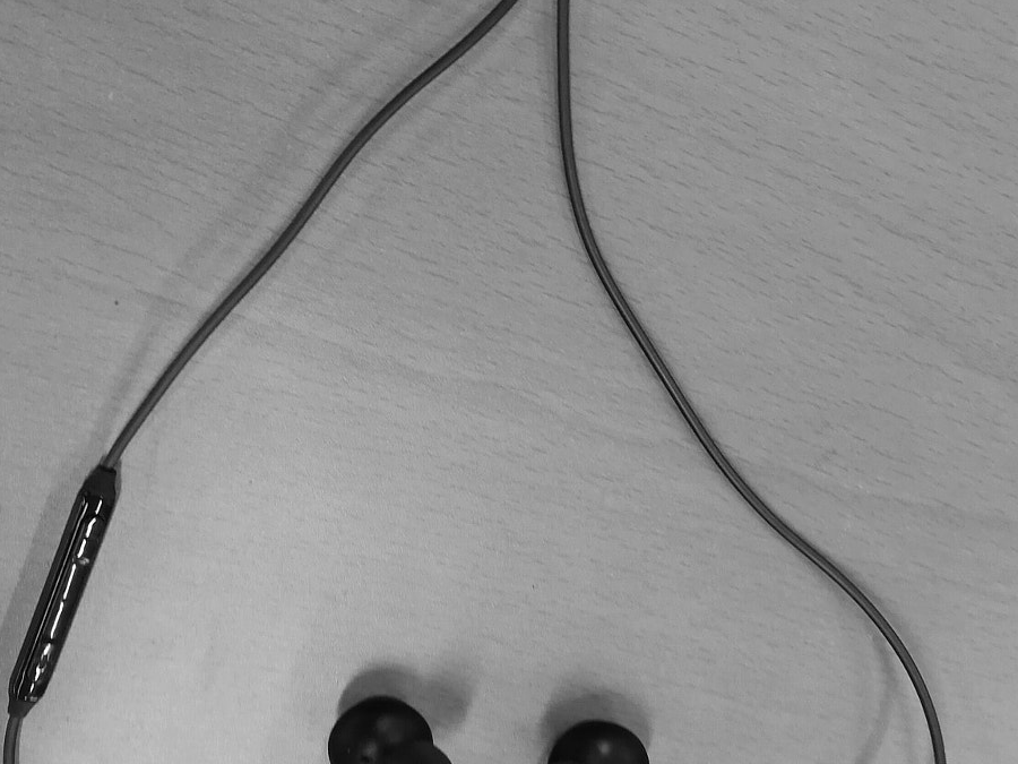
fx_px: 1412
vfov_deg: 30.2
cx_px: 485
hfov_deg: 39.6
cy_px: 474
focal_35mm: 48
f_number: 2.2
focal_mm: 3.95
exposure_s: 1/60
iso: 160
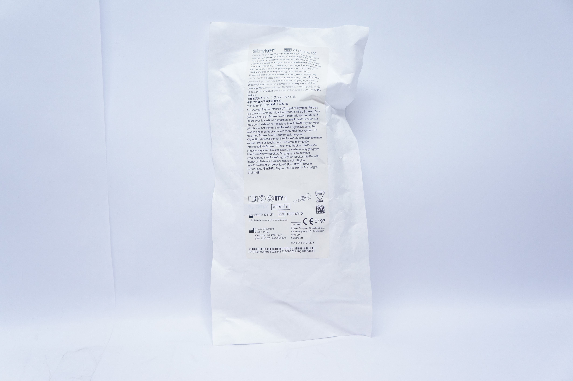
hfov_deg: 57.3
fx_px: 525
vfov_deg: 39.9
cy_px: 190
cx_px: 286
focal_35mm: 33
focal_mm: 22
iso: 800
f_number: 4
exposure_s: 1/160
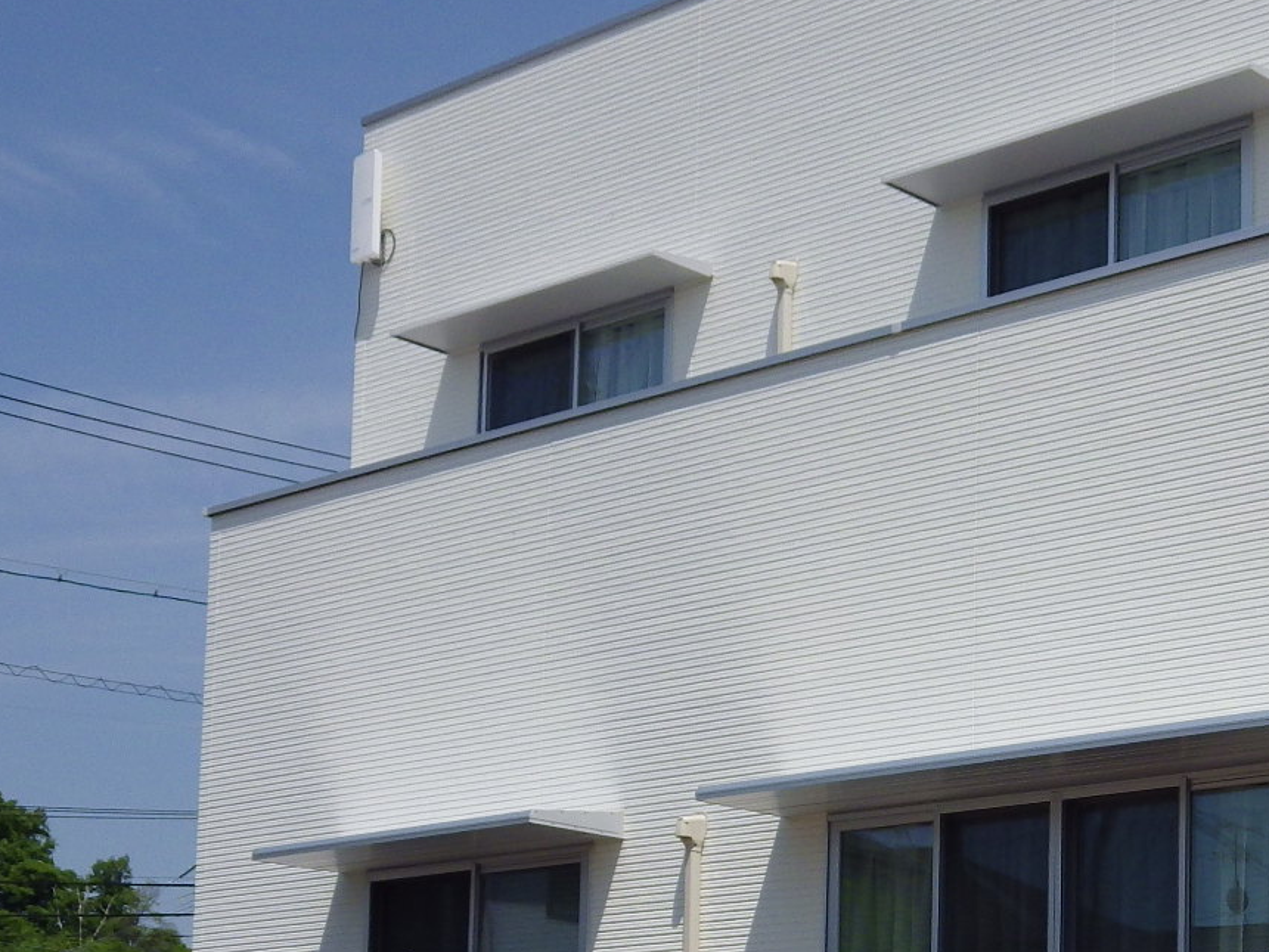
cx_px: 981
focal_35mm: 81
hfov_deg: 23.8
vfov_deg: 17.8
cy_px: 946
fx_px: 2969
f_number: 10.7
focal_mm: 6.2
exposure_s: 1/200
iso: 100
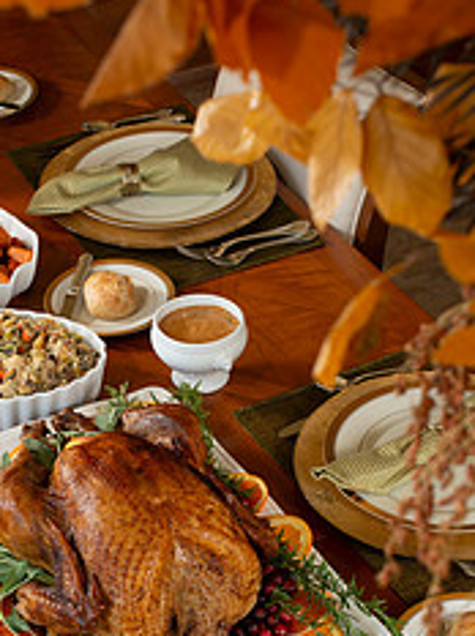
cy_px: 494
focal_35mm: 93
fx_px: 1706
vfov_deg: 20.9
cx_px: 147
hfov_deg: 15.8
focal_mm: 50
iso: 250
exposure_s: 1/60
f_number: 7.1
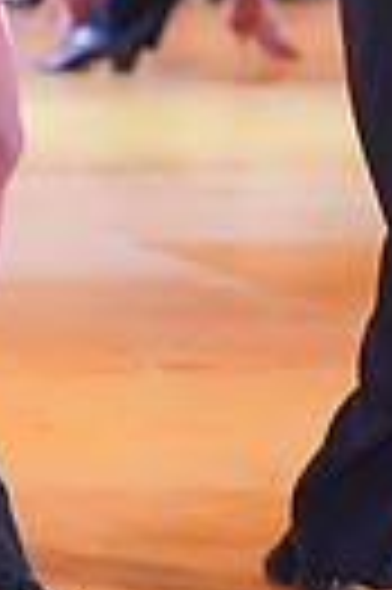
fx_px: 7827
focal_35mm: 478
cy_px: -198
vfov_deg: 4.3
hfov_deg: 2.9
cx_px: -408
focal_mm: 108
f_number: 3.5
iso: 8000
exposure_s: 1/500
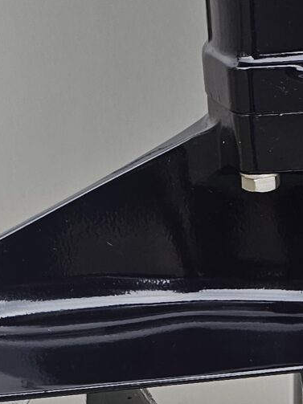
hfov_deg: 12.5
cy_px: 598
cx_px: 312
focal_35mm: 117
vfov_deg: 15.6
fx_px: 1366
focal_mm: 6.3
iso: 40
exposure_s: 1/180
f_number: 1.7
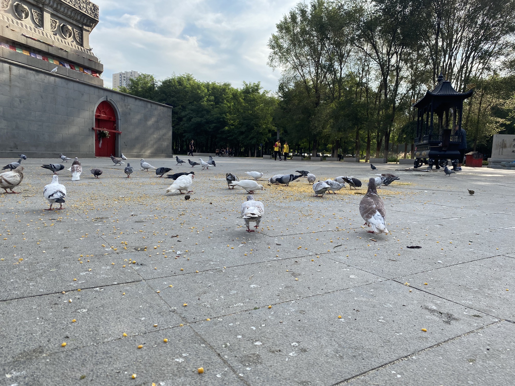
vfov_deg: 53.1
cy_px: 193
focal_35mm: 26
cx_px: 258
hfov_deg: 67.3
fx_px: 387
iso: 32
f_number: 1.8
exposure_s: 1/1258
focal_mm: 4.25
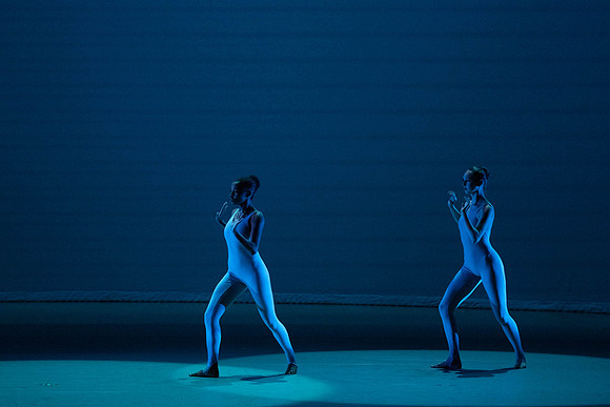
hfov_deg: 8.0
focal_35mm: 256
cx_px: 305
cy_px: 204
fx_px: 4339
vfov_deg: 5.4
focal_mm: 256
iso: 16000
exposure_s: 1/400
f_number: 5.6
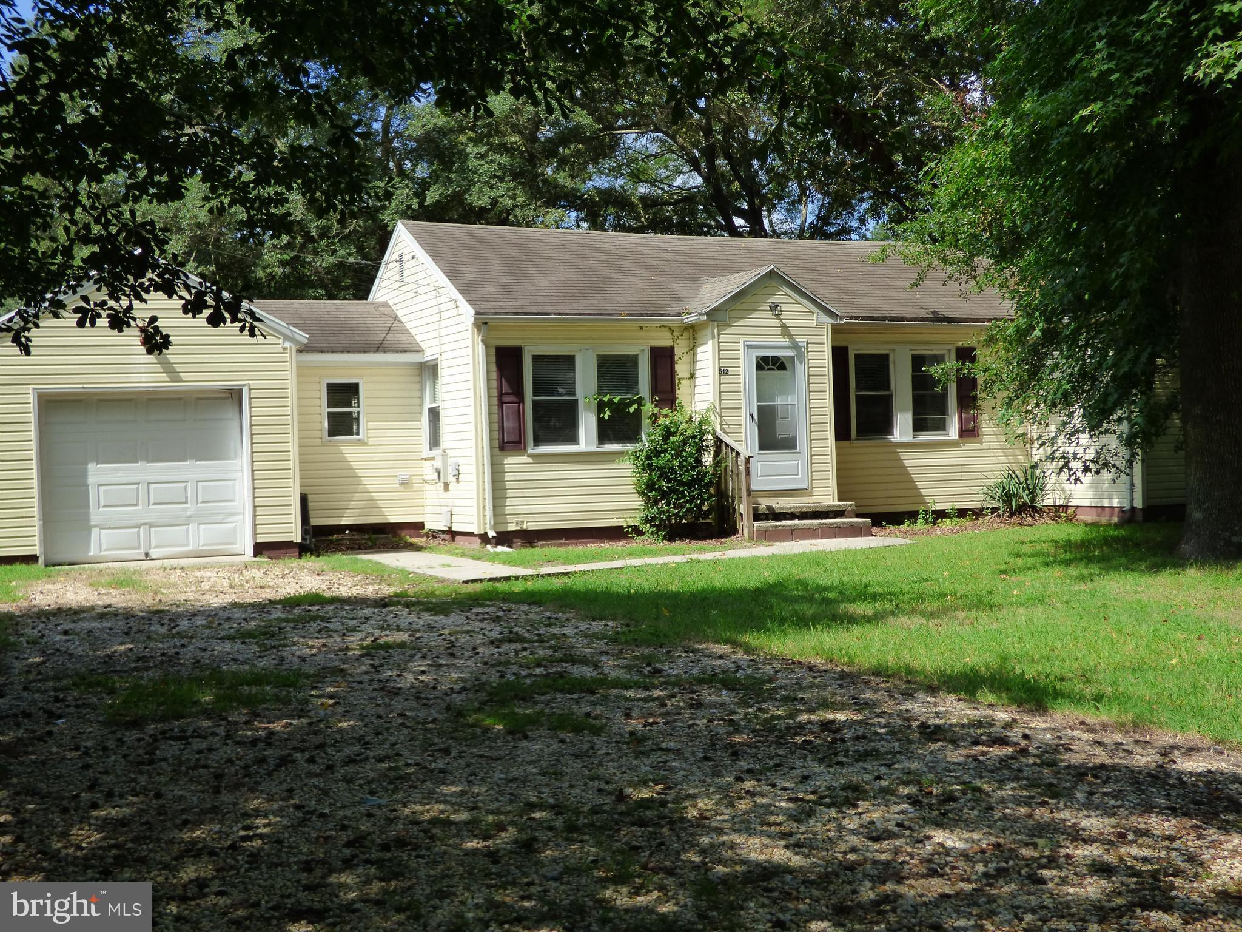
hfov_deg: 43.9
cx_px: 621
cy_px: 466
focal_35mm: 43
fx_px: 1543
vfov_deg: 33.6
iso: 200
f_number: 4.5
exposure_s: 1/640
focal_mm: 7.37
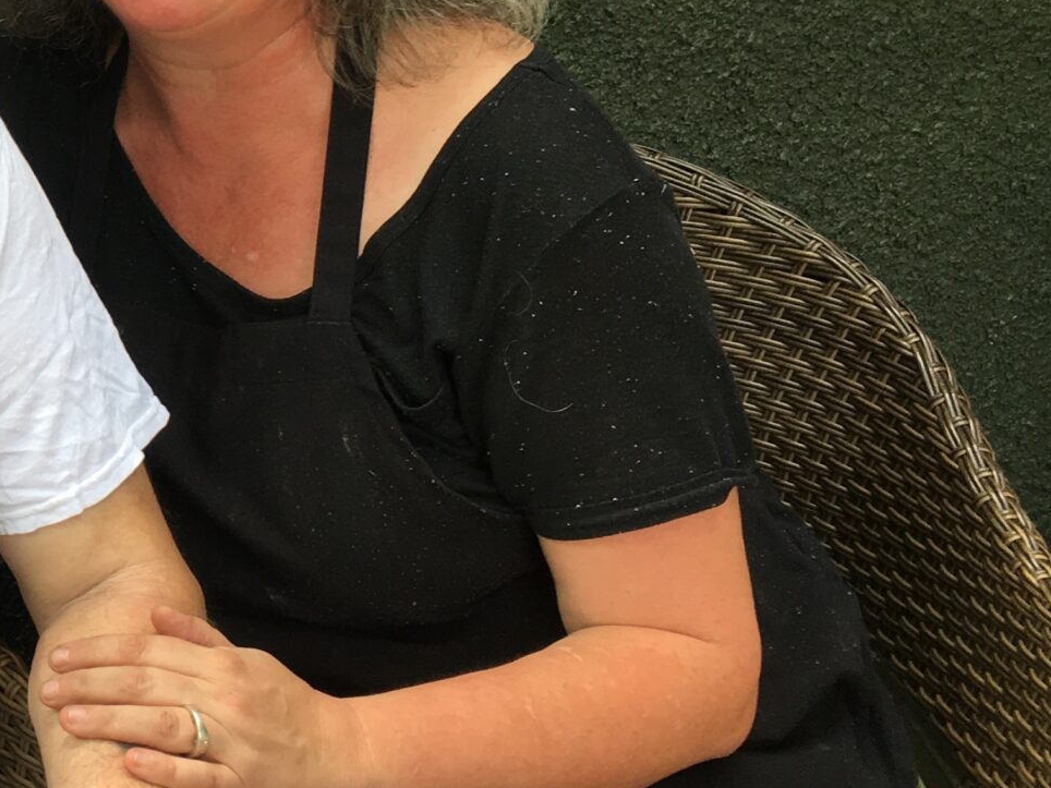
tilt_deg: -19.8
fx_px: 2338
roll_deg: -0.6
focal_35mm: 77
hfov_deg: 23.2
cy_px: 222
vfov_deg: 19.0
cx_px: -212
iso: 32
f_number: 2.2
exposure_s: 1/120
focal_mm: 4.15
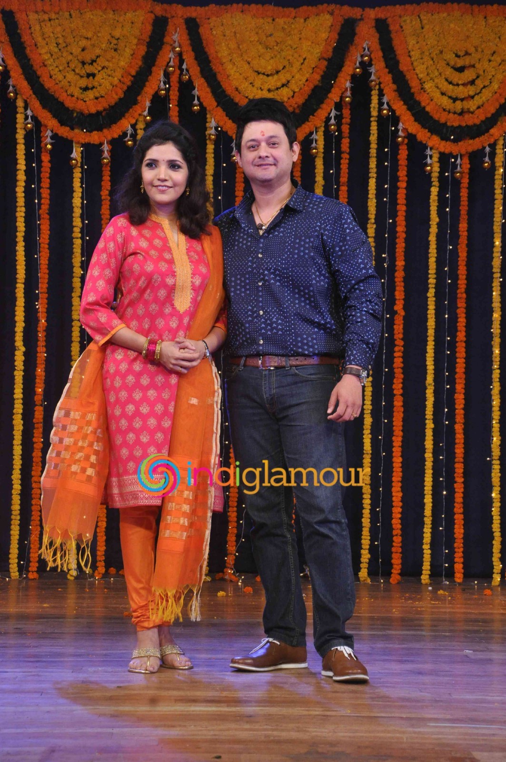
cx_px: 253
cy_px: 381
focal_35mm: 99
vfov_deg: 20.6
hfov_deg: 13.8
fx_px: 2092
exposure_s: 1/80
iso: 1000
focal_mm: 66
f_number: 11
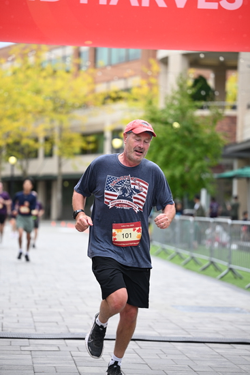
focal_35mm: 104
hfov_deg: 13.2
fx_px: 1083
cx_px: 125
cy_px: 188
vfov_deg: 19.6
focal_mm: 104
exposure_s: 1/2000
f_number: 2.8
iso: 640
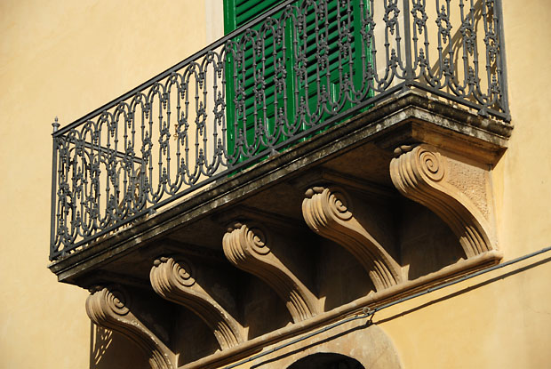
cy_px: 184
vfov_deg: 13.1
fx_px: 1609
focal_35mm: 105
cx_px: 276
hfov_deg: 19.4
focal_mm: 70
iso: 200
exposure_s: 1/800
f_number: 5
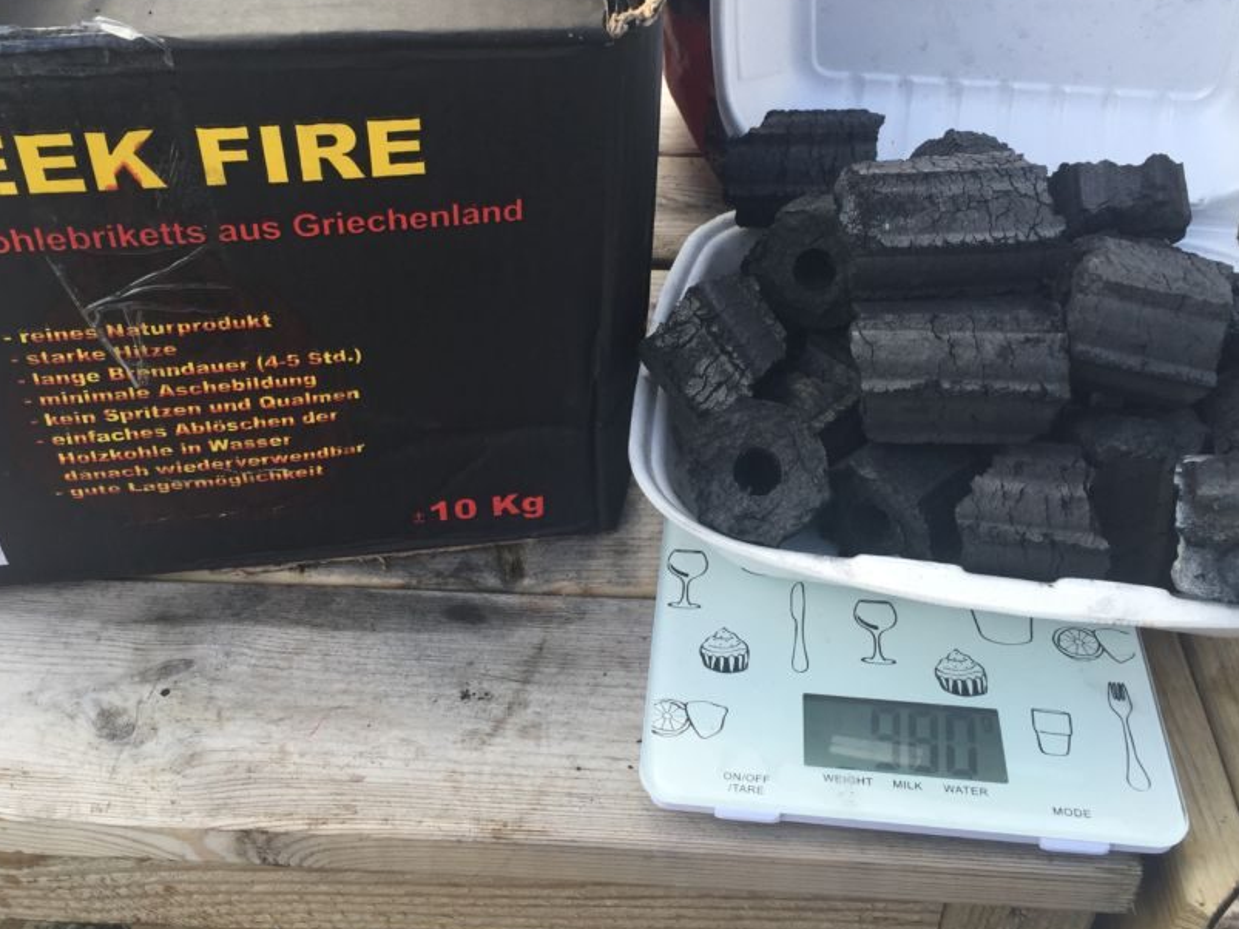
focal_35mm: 37
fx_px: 1324
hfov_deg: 50.1
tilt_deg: -39.2
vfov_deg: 38.6
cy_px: 397
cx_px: 602
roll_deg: +0.2
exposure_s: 1/324
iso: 32
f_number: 2.2
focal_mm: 4.15
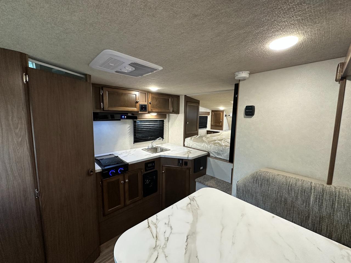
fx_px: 142
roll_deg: -1.6
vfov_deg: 85.7
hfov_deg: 102.1
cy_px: 132
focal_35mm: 14
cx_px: 176
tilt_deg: -5.4
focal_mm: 2.22
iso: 320
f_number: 2.2
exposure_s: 1/89
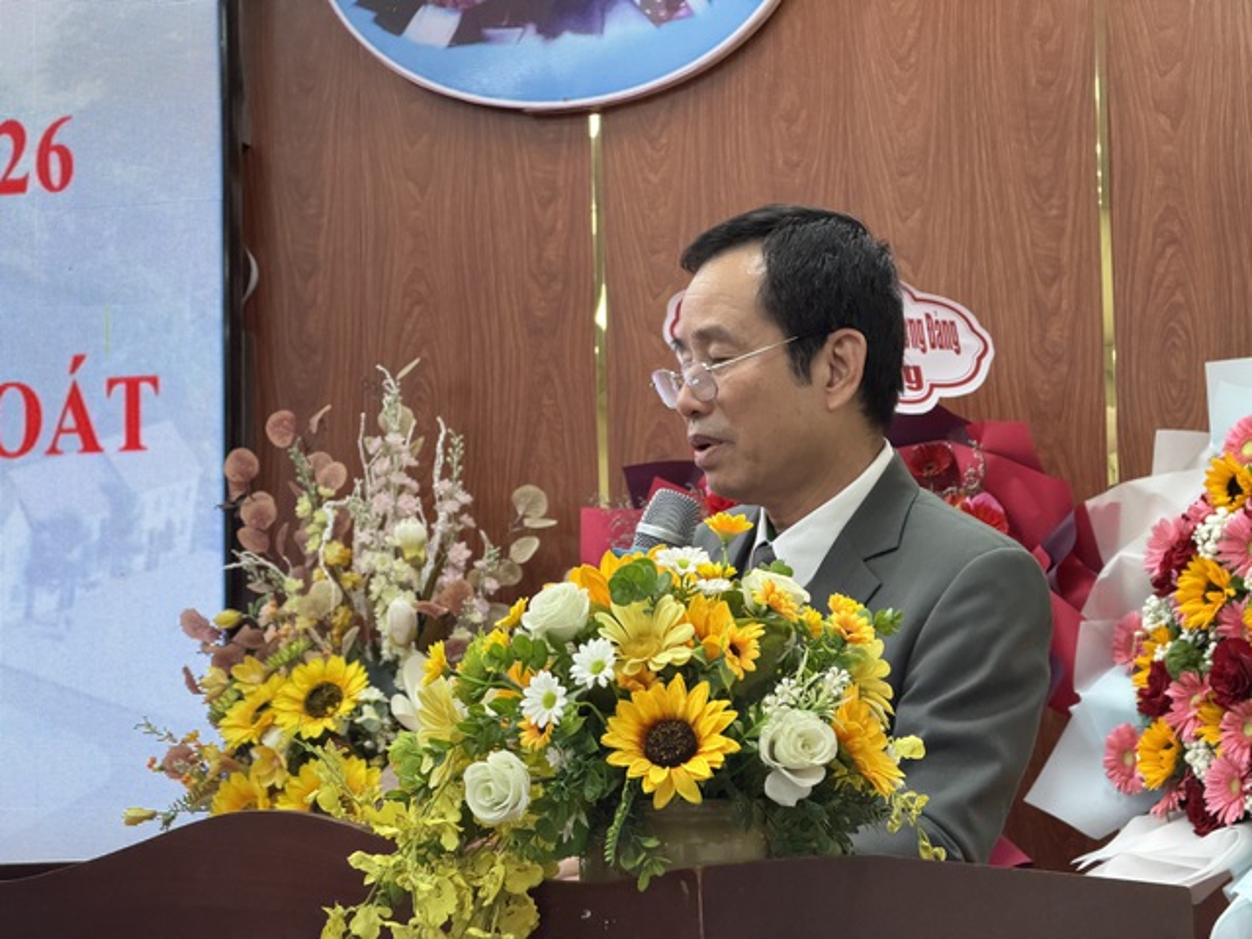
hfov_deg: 19.6
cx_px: 626
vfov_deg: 14.8
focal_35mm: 100
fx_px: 3617
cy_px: 470
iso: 500
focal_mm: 16.89
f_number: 2.8
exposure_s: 1/80
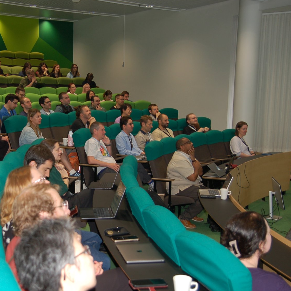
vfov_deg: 33.9
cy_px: 170
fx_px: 476
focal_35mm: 50
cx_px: 75
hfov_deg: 33.4
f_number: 2.8
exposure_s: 1/60
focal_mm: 22
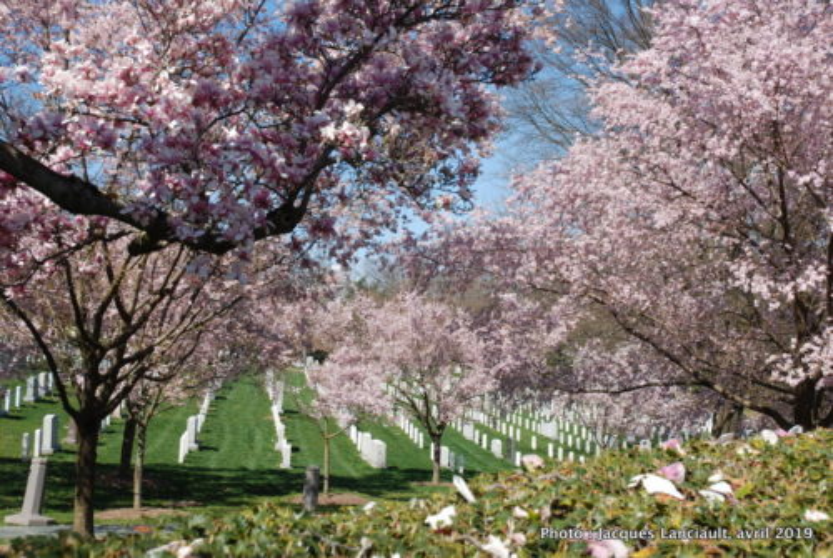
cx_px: 416
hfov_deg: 44.9
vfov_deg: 30.9
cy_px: 279
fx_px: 1008
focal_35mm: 44
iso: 100
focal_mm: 29
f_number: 11
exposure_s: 1/100
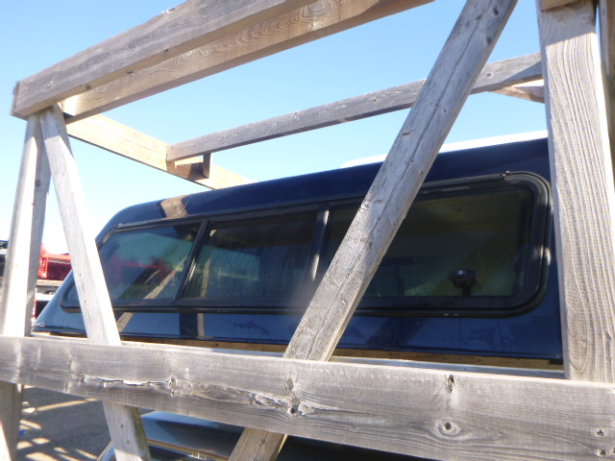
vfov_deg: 54.9
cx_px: 308
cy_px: 230
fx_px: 444
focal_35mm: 25
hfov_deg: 69.4
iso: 100
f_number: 3.9
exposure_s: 1/125
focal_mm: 4.5
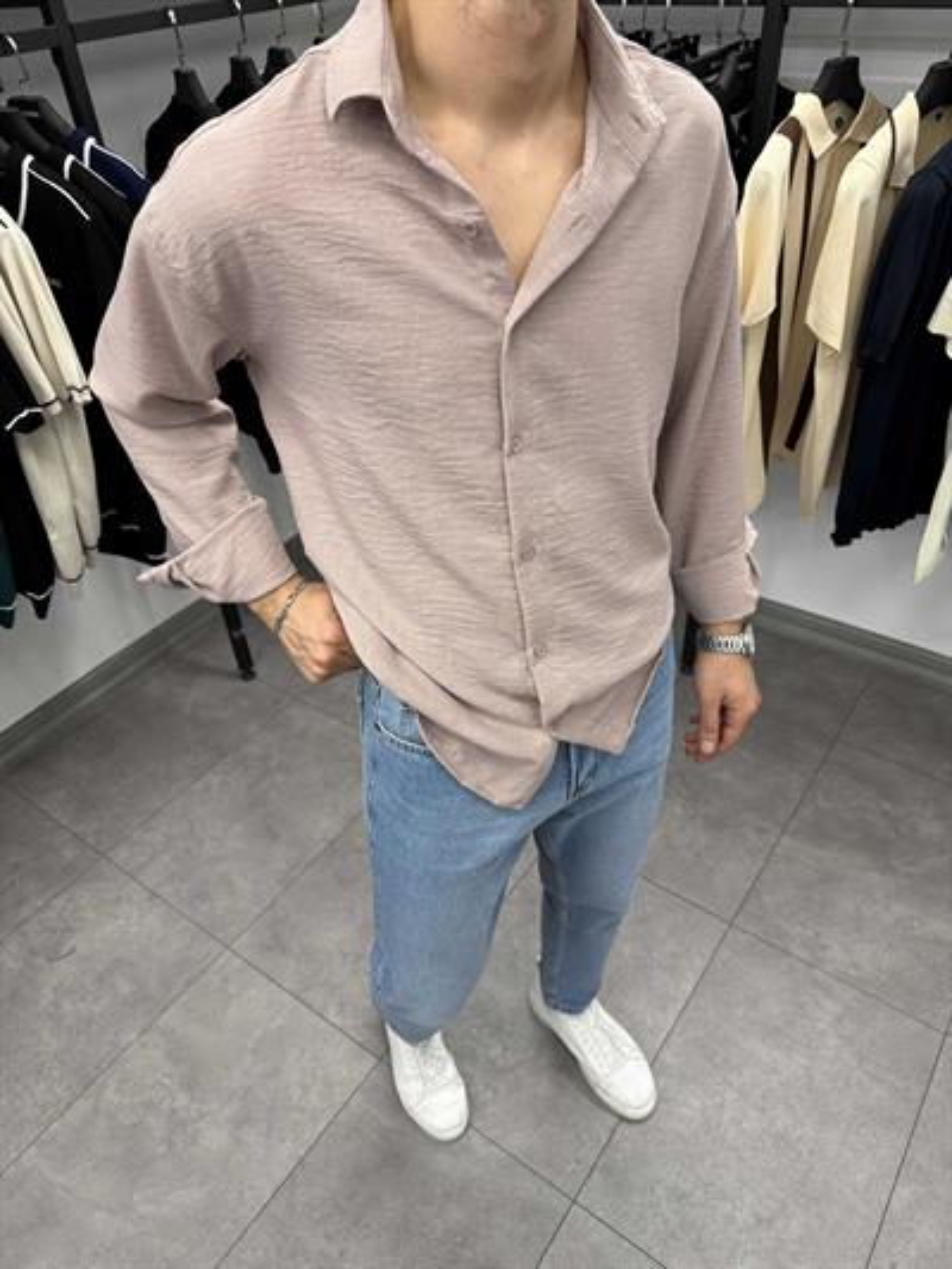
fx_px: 880
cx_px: 476
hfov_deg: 56.8
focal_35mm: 24
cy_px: 634
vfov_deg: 71.6
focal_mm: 6.76
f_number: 1.78
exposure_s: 1/100
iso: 200
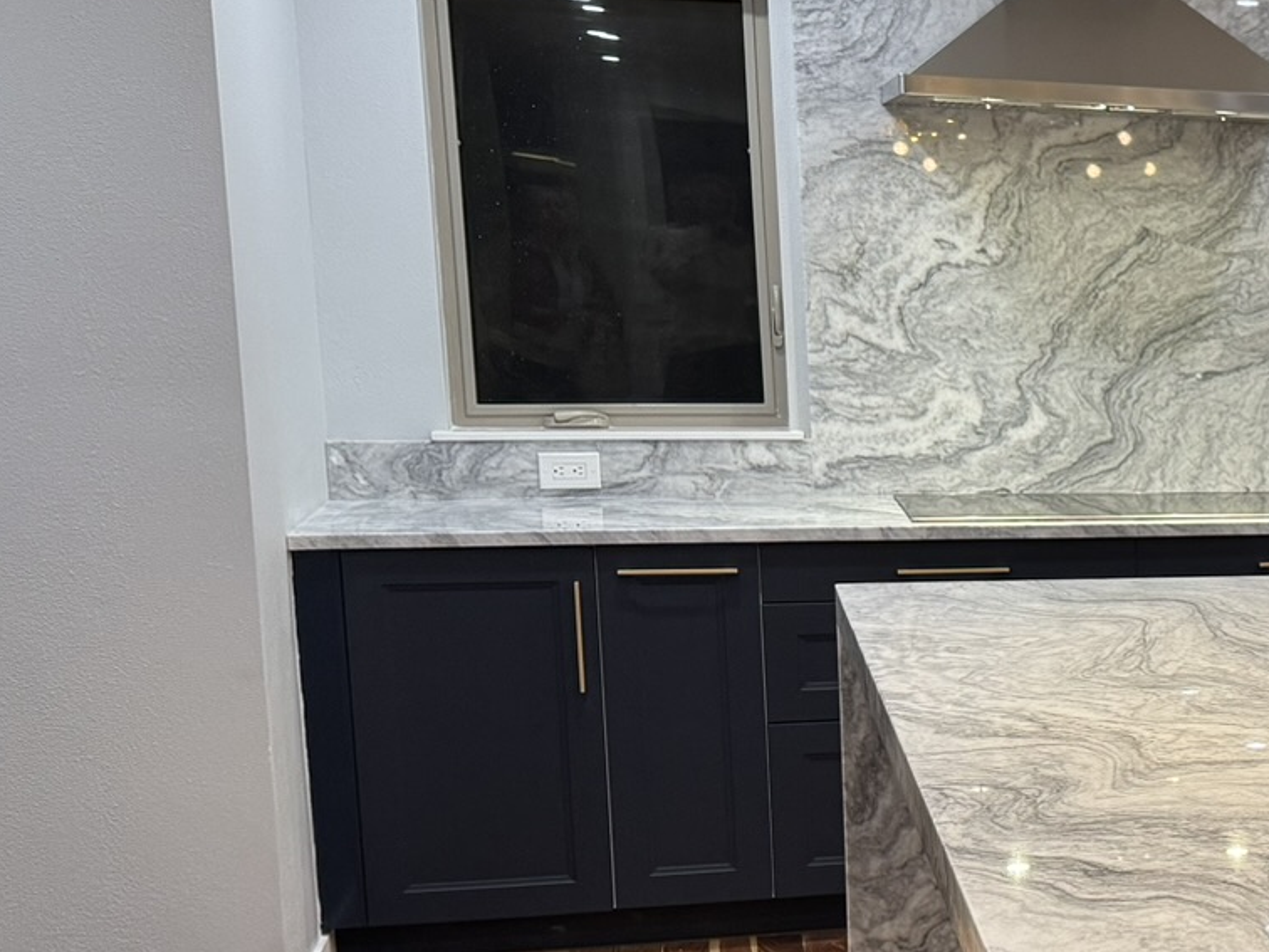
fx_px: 2383
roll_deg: -1.3
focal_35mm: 65
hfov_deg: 25.8
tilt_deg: -10.4
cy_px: 714
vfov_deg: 22.4
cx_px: 1630
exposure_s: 1/60
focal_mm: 6.76
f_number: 1.78
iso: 160
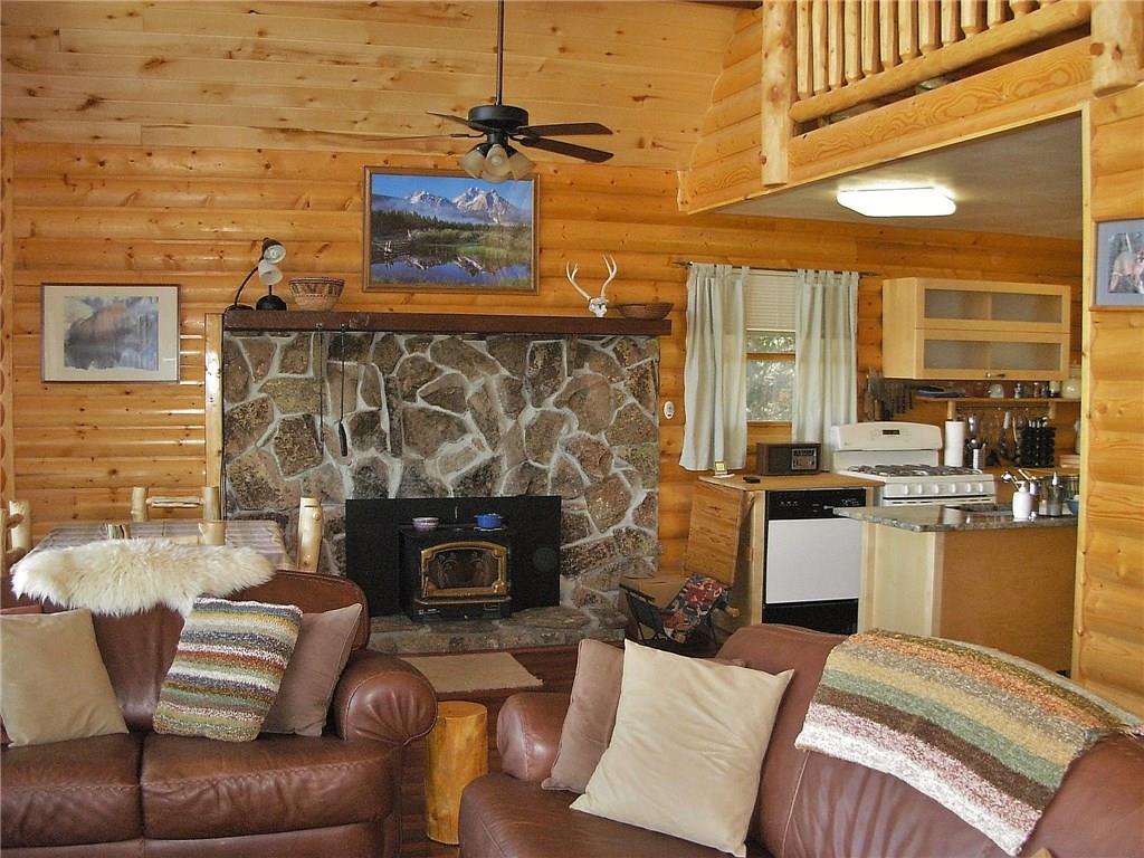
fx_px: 1256
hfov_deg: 49.0
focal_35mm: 38
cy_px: 429
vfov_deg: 37.7
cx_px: 572
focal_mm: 6.3
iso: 400
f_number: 2.9
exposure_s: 1/114
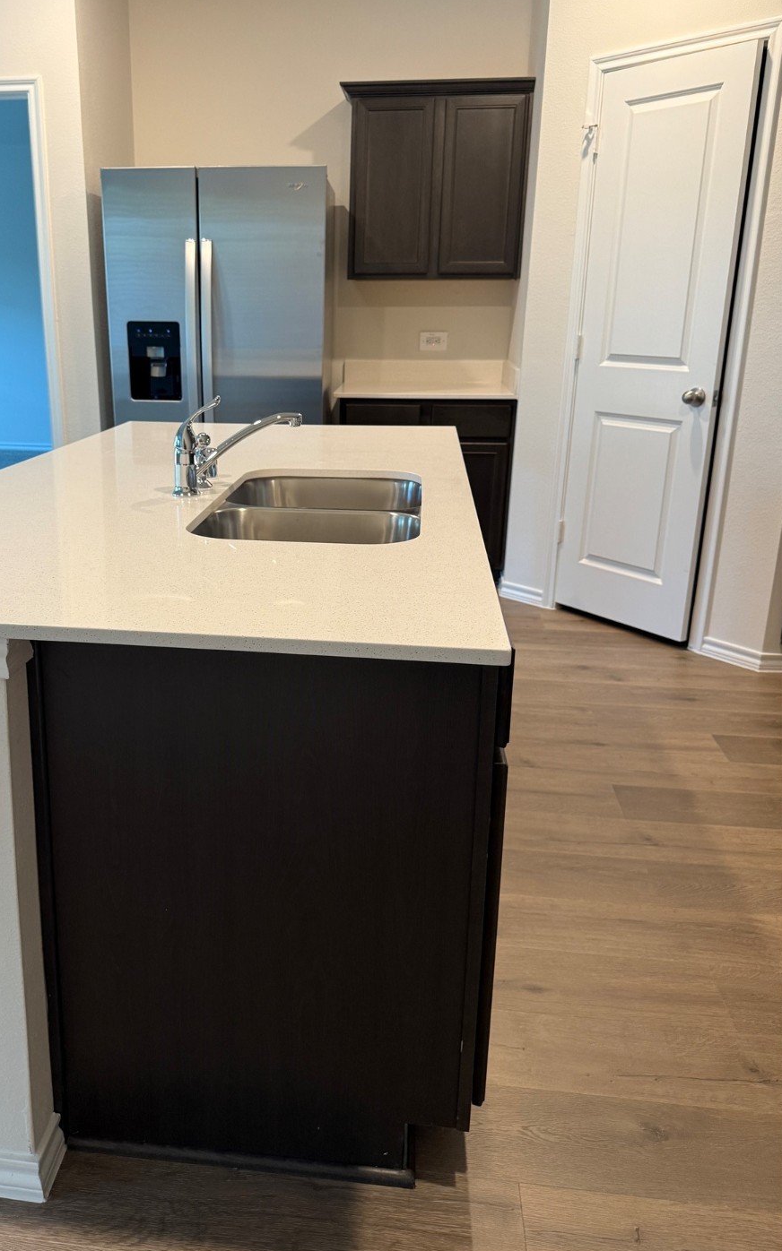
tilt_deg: -15.3
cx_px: 271
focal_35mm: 28
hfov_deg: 44.0
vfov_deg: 66.4
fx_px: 955
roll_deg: -0.4
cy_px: 597
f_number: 1.78
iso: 200
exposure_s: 1/60
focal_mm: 6.76
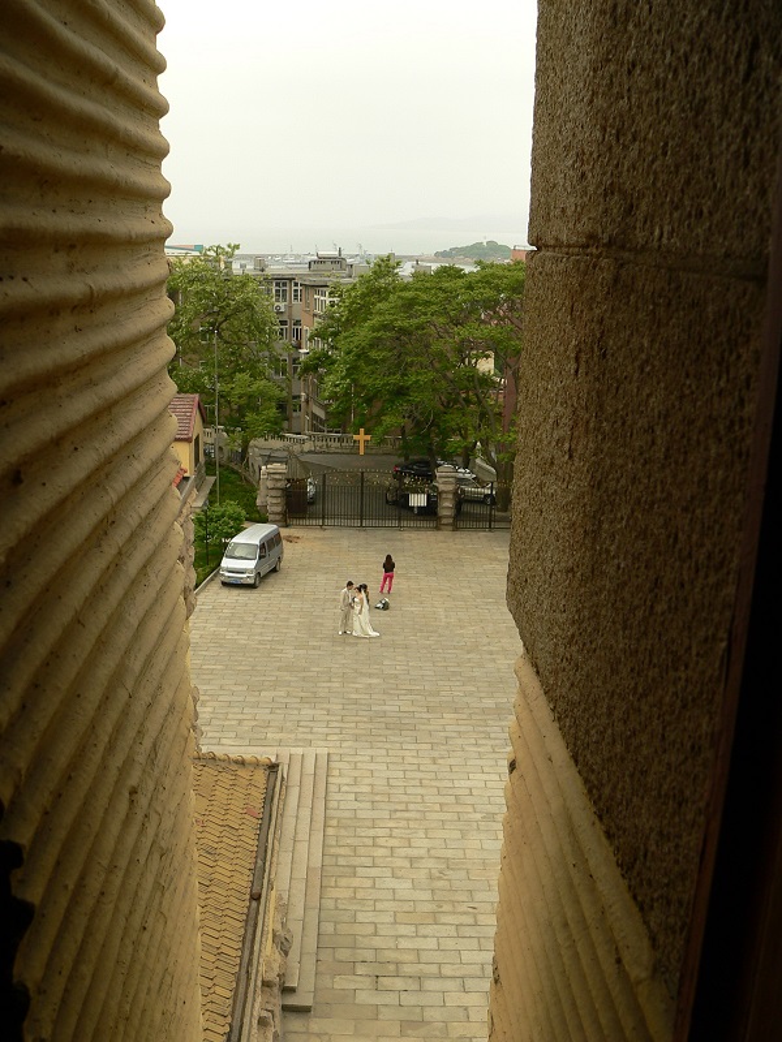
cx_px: 391
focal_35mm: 36
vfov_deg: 51.4
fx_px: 1084
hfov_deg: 39.7
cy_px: 521
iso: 80
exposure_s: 1/400
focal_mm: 6
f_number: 4
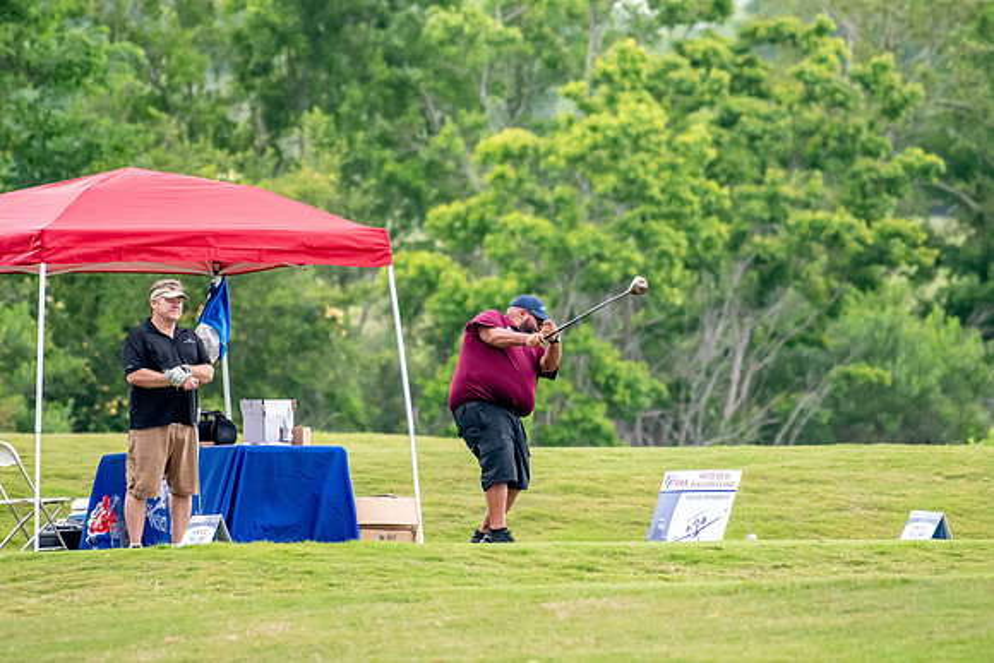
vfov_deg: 2.0
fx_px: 18641
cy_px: 332
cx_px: 497
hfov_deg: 3.1
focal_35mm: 675
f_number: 5.6
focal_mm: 450
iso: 2800
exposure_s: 1/2000
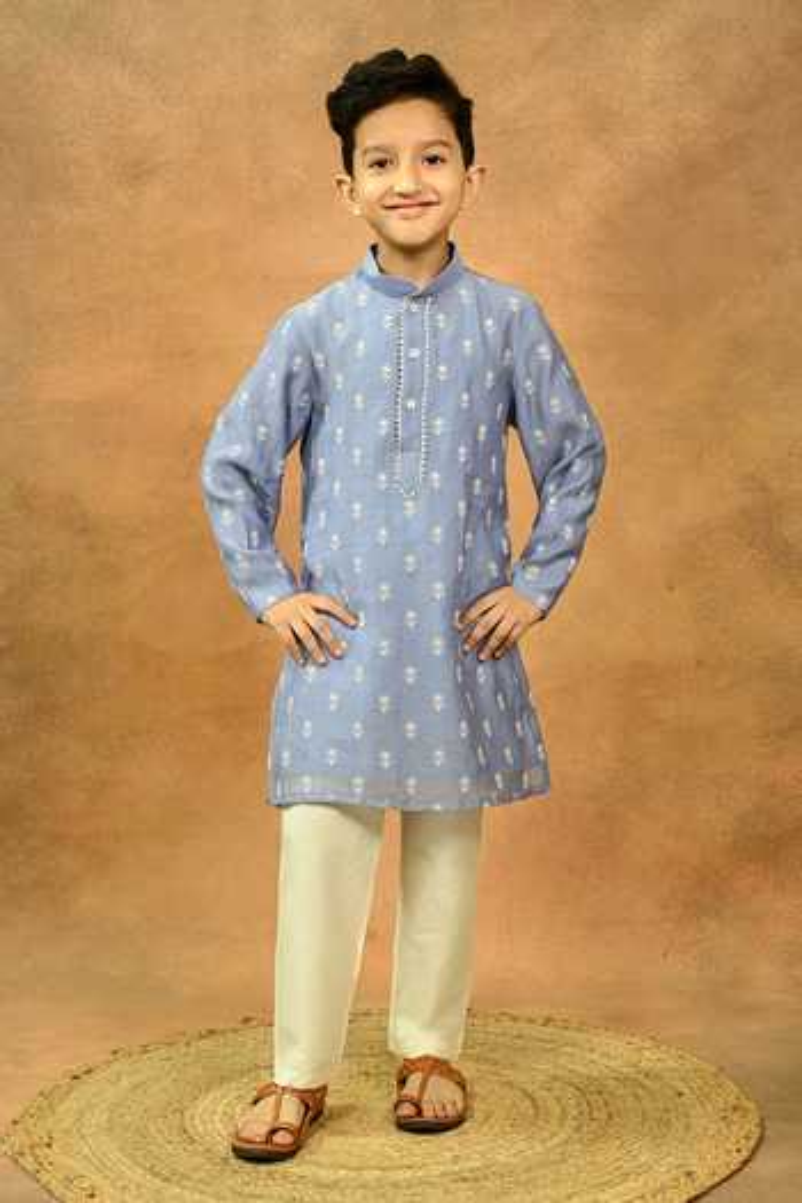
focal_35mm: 49
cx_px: 401
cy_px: 602
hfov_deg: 27.5
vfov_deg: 40.3
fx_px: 1637
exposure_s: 1/125
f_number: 4.5
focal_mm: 49
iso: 800
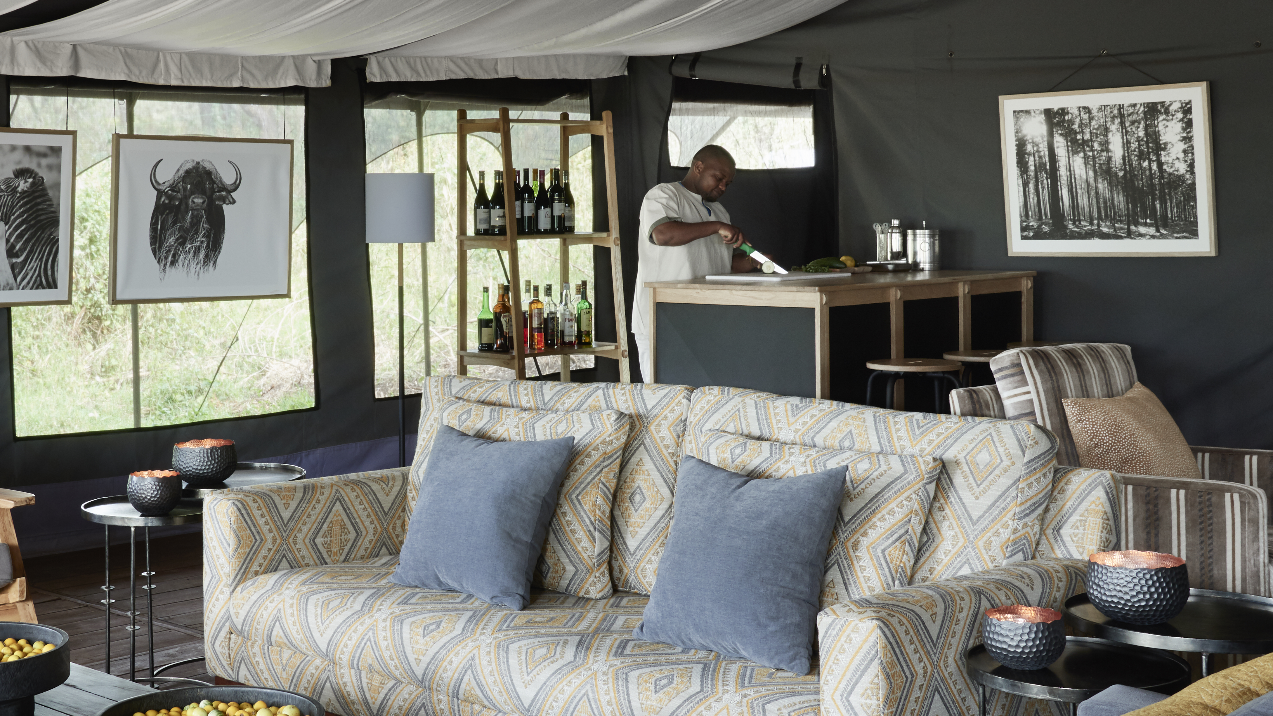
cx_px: 434
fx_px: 1857
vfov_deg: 21.8
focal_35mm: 55
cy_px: 388
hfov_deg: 37.5
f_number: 13
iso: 100
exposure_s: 1
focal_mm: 32
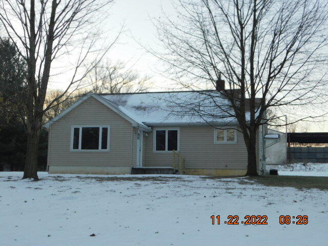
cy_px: 123
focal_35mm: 51
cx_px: 164
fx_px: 483
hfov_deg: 37.5
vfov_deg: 28.6
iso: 125
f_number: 3.8
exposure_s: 1/200
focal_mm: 9
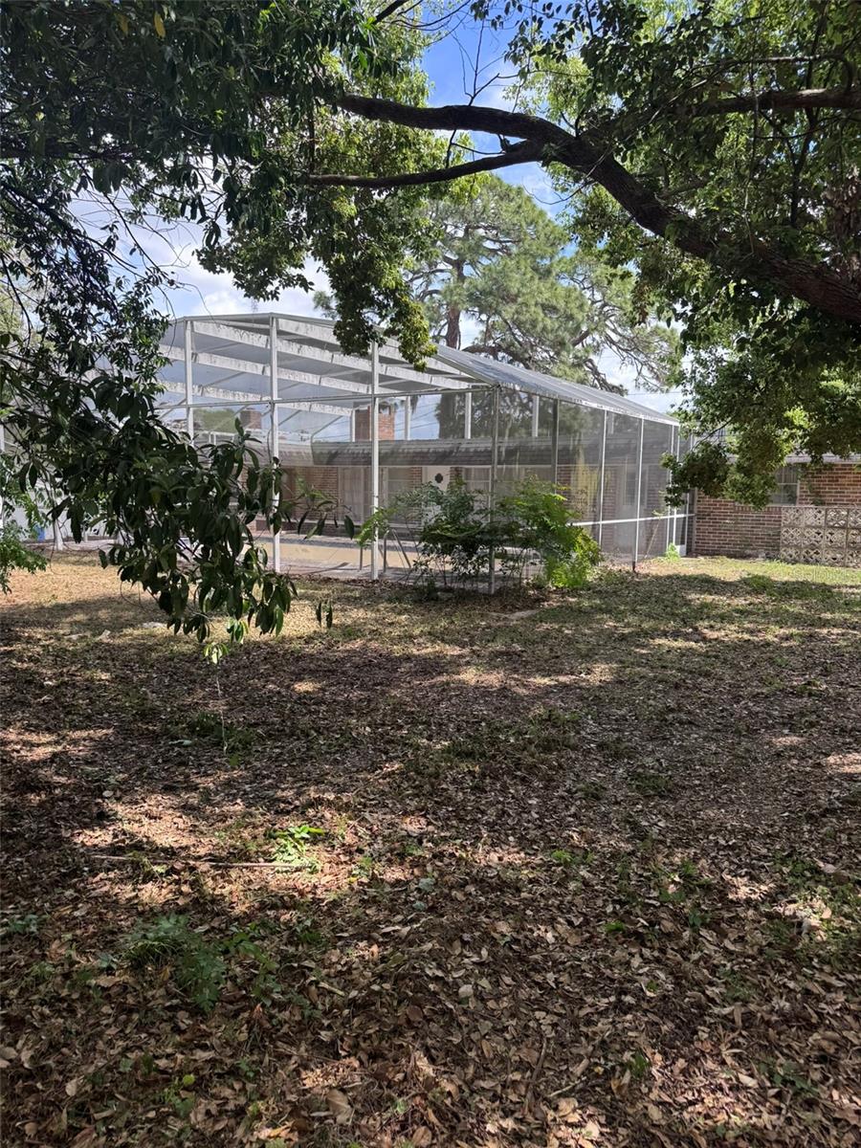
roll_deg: -0.8
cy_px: 574
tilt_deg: -8.1
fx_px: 796
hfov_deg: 56.8
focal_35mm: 24
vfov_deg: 71.6
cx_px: 430
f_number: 1.78
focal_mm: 6.76
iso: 80
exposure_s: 1/912
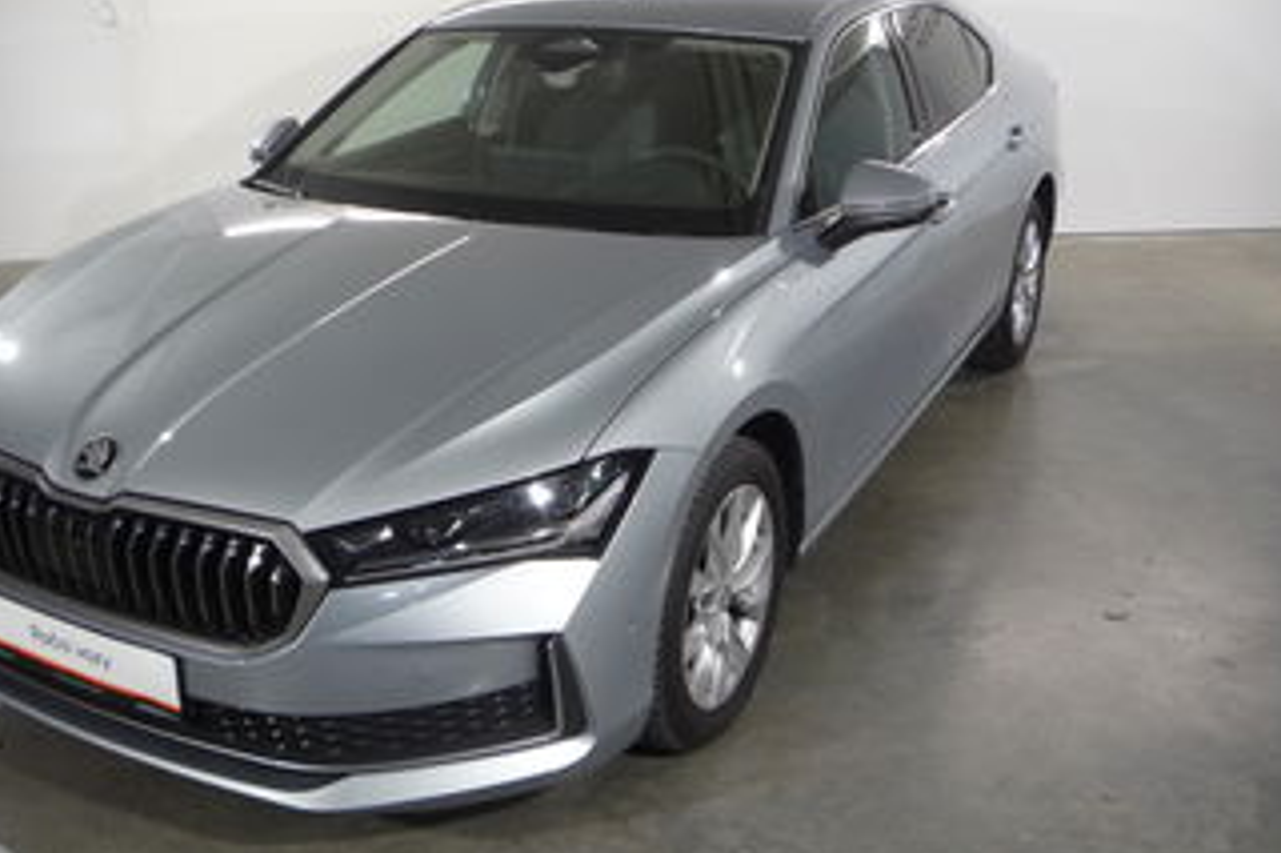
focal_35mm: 39
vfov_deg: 34.1
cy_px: 356
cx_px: 532
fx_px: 1387
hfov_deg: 49.4
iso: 160
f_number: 3.3
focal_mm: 5.2
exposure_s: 1/30
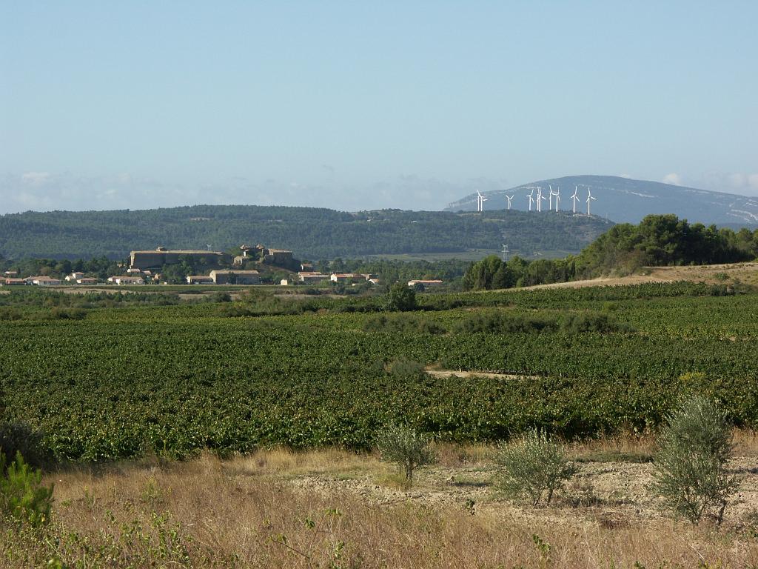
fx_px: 2956
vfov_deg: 11.0
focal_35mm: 135
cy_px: 284
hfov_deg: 14.6
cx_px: 379
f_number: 6.3
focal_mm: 34.55
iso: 64
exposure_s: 1/400
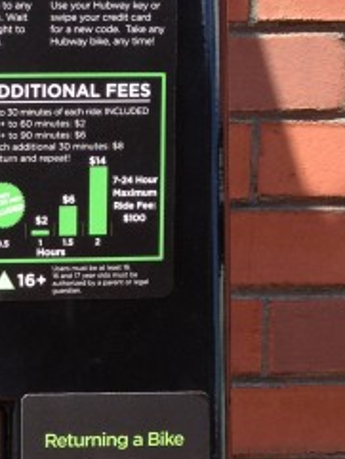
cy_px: 500
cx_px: -135
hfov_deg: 11.6
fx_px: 1646
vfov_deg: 15.5
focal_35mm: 124
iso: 50
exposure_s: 1/442
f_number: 2.4
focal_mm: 4.28
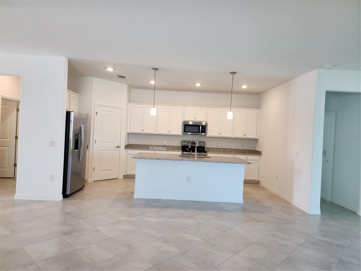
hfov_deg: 73.9
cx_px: 180
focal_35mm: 23
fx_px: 240
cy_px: 136
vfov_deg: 58.9
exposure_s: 1/120
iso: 160
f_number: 1.8
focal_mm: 6.4
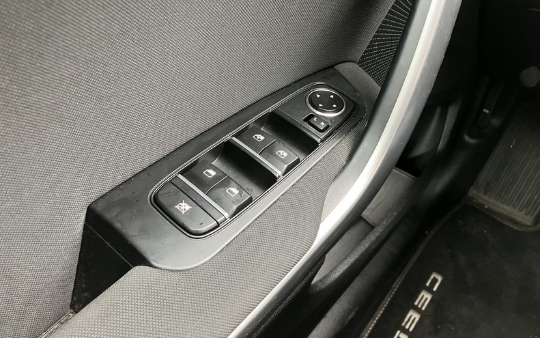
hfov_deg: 62.9
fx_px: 442
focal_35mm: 30
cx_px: 271
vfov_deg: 41.8
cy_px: 145
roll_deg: +1.0
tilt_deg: -43.3
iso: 320
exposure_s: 1/48
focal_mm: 3.99
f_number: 1.8
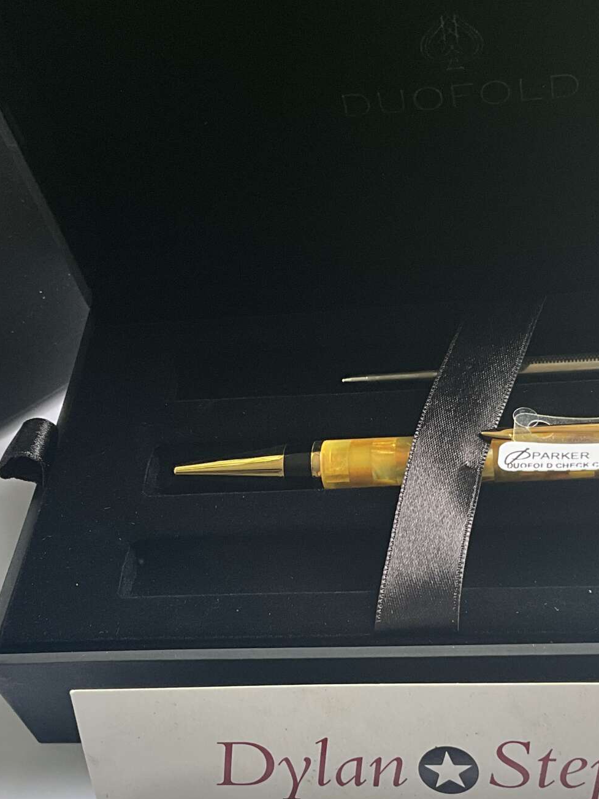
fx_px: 1315
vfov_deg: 33.5
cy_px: 520
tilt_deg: -51.6
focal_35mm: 57
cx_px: 361
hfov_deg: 25.6
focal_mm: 3
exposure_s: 1/122
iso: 32
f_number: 1.8
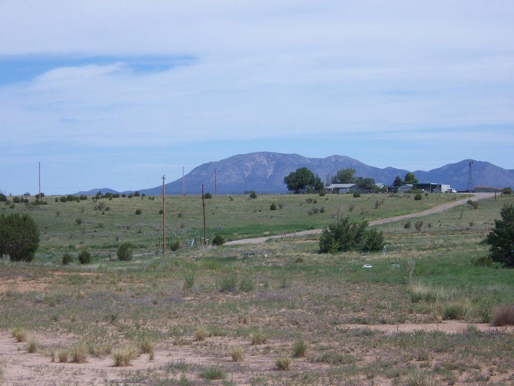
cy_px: 193
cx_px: 257
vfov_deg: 14.8
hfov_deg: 19.6
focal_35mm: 100
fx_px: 1485
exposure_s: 1/750
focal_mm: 16.6
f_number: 4.9
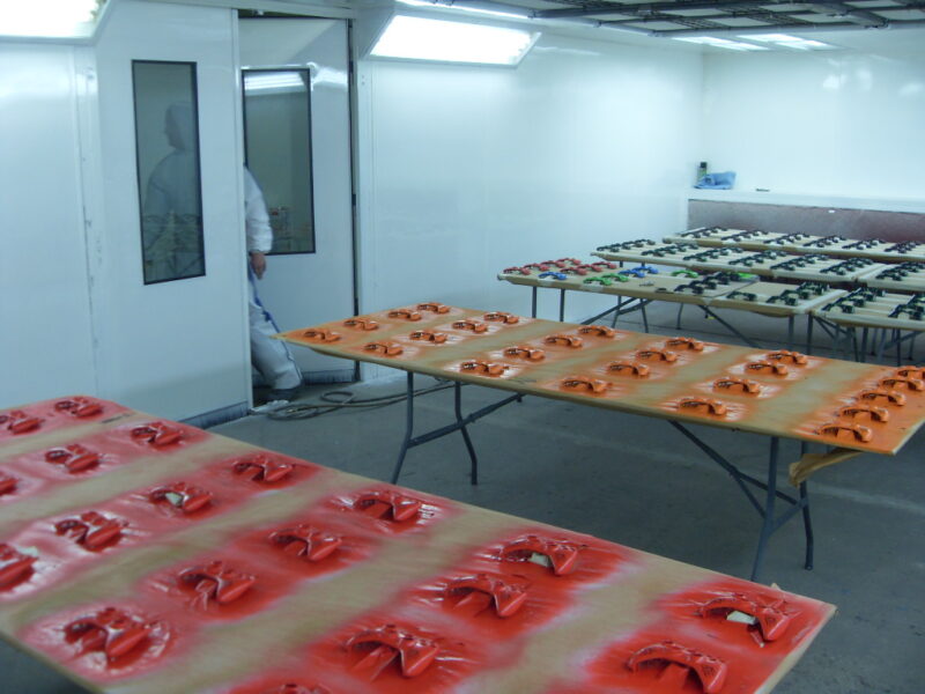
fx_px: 935
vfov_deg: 40.7
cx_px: 462
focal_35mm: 35
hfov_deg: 52.6
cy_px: 347
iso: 100
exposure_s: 1/90
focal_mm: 6.3
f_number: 2.8
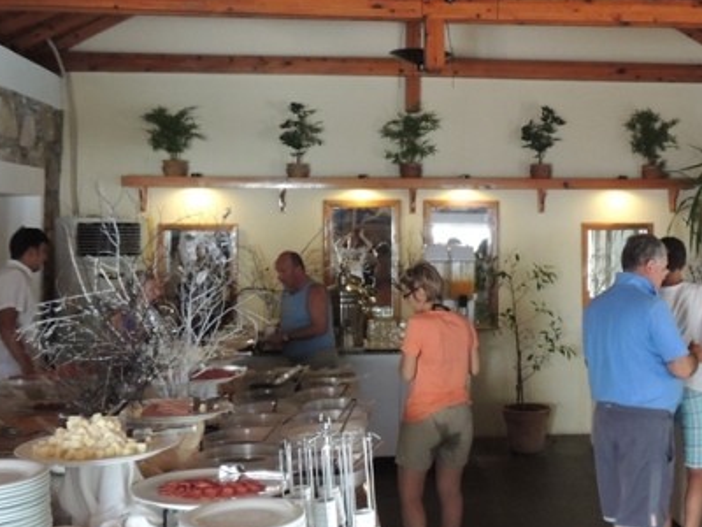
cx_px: 479
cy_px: 209
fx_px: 973
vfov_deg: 30.2
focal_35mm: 48
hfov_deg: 39.1
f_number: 3
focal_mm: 4.3
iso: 400
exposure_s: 1/25
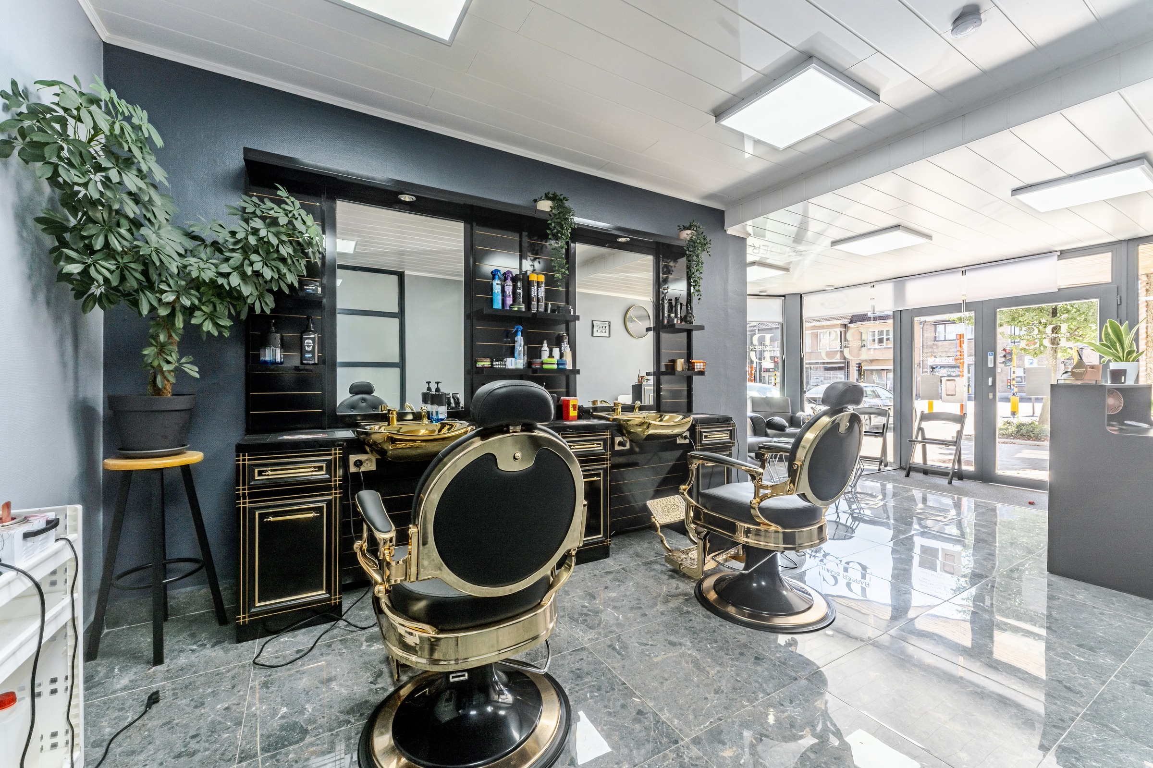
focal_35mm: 15
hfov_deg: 101.9
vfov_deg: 78.8
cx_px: 576
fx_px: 467
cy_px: 384
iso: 250
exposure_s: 1/100
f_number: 11
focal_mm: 14.6
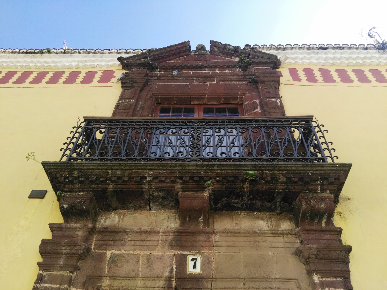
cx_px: 194
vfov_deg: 49.7
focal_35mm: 28
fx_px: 313
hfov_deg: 63.4
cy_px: 145
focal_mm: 2.96
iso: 64
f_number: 2
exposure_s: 1/662
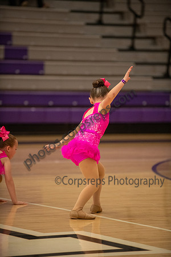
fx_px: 1425
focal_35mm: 200
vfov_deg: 10.3
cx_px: 86
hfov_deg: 6.9
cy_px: 128
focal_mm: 200
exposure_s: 1/640
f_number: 2.8
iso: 3200
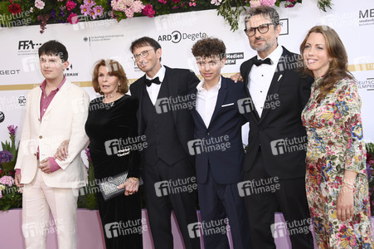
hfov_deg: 32.4
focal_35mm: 62
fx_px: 644
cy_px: 124
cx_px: 187
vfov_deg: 21.9
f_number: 6.3
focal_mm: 62
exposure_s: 1/250
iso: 500
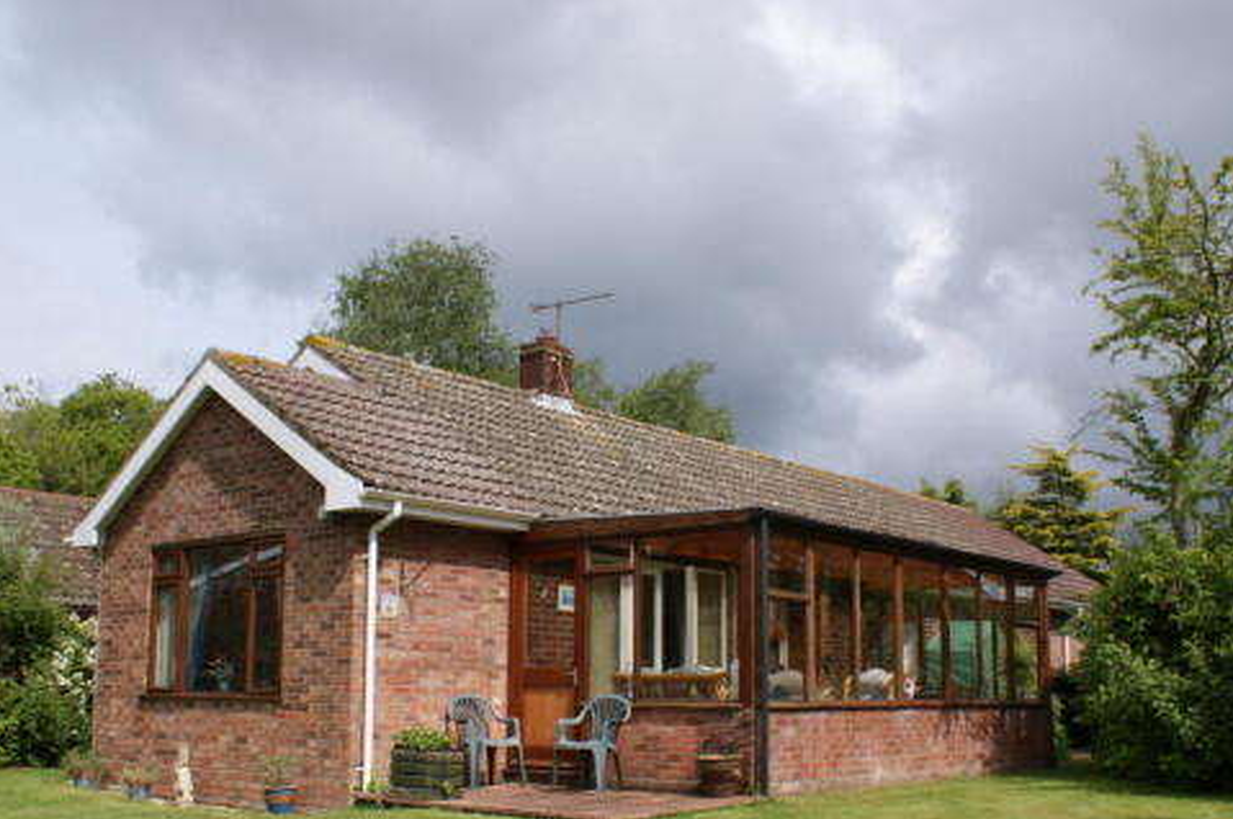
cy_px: 518
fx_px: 1266
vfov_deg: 35.6
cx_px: 656
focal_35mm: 37
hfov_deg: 51.9
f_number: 10
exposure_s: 1/200
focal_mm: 18
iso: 100
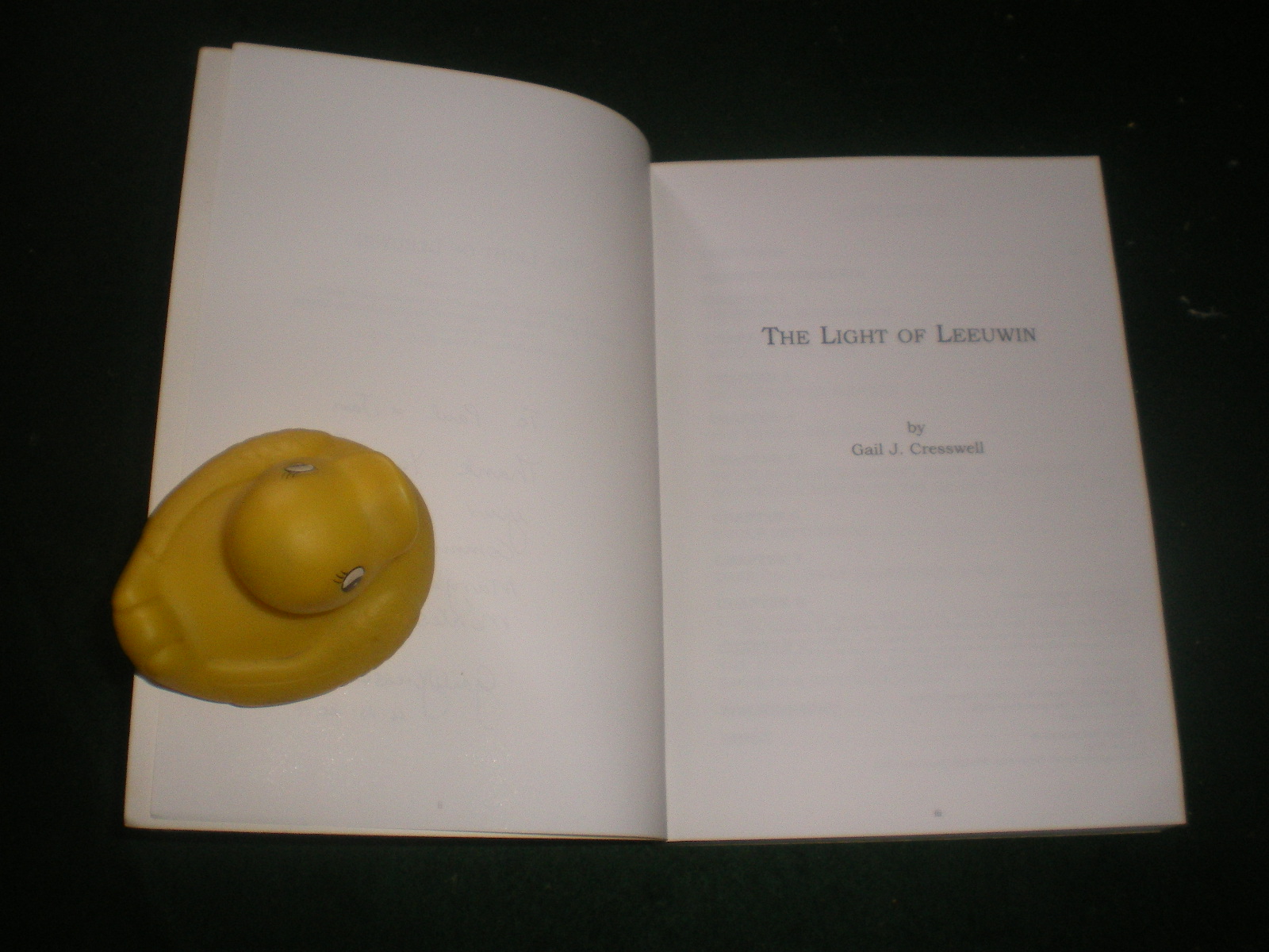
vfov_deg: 37.7
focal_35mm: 38
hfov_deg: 49.0
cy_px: 476
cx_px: 634
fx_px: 1393
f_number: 4.6
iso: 200
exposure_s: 1/50
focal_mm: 6.3
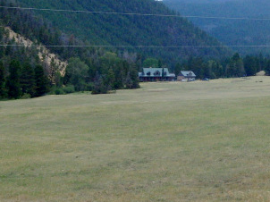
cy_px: 73
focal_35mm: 121
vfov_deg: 12.2
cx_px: 216
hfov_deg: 16.2
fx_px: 943
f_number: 5.7
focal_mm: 13.1
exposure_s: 1/1000
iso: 400
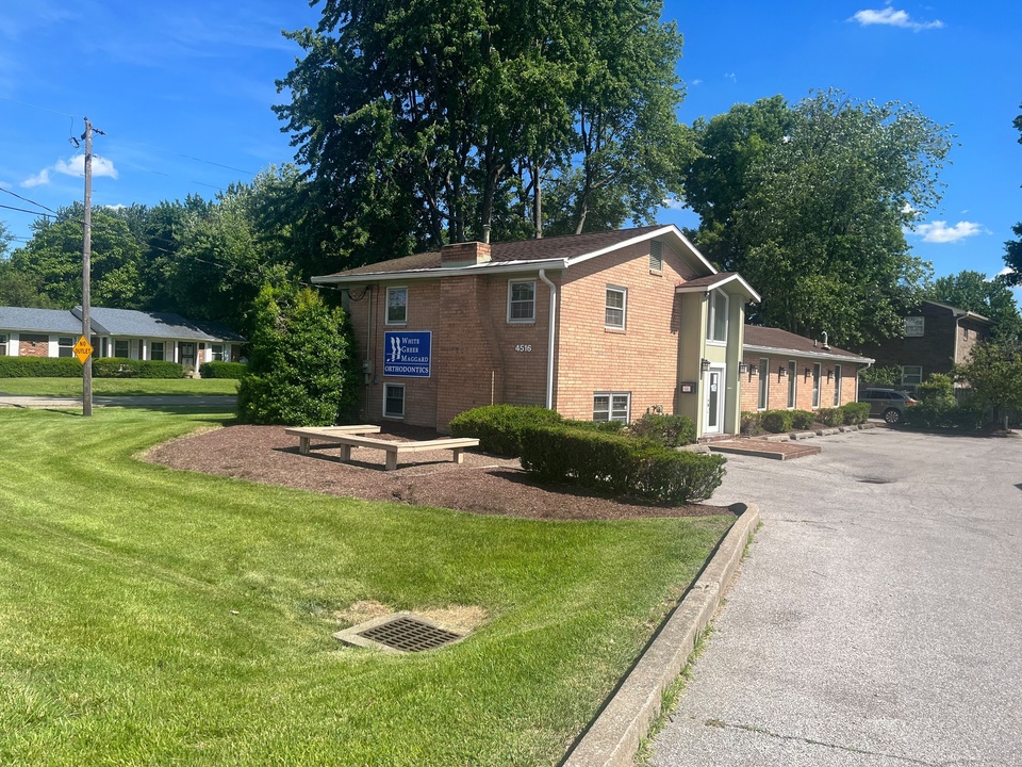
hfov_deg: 67.3
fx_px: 768
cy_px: 384
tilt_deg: -1.3
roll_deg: -1.9
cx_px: 511
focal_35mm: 26
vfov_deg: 53.1
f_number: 1.6
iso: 50
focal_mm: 5.1
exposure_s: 1/2688
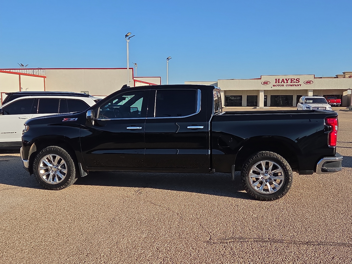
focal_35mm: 35
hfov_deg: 52.6
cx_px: 176
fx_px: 356
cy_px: 132
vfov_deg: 40.7
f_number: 1.8
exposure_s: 1/1667
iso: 25
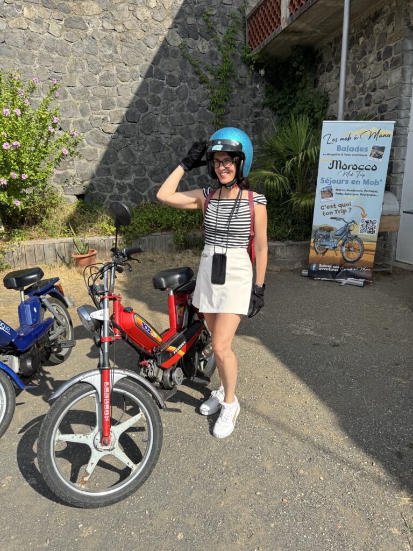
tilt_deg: -13.6
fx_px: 382
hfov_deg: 56.8
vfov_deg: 71.6
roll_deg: +1.3
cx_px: 206
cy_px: 276
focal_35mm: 24
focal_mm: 6.76
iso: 80
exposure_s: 1/2833
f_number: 1.78
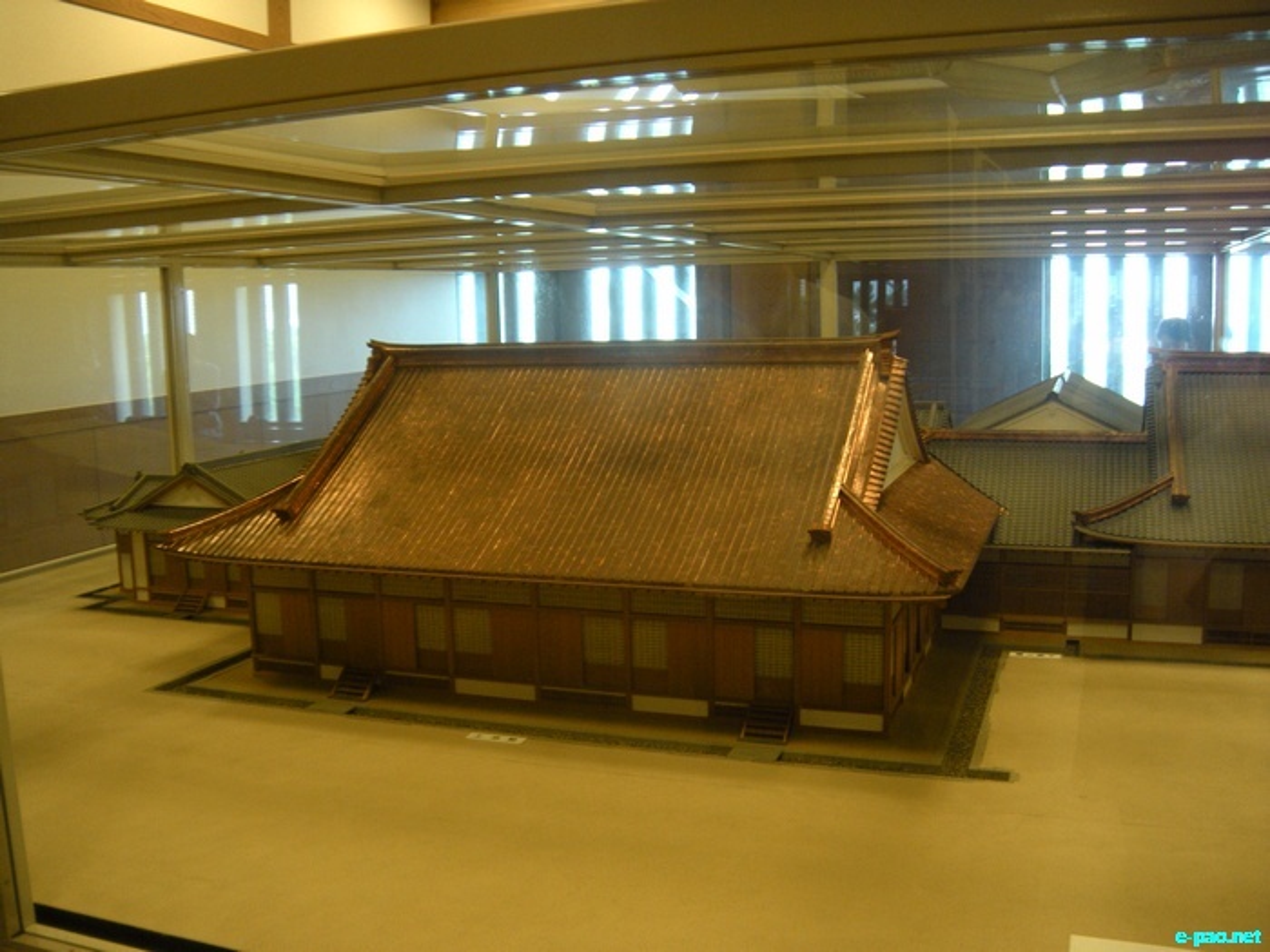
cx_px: 635
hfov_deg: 52.6
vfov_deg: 40.7
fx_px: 1284
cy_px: 476
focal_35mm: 35
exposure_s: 1/8
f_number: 3.8
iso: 143
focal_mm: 5.9
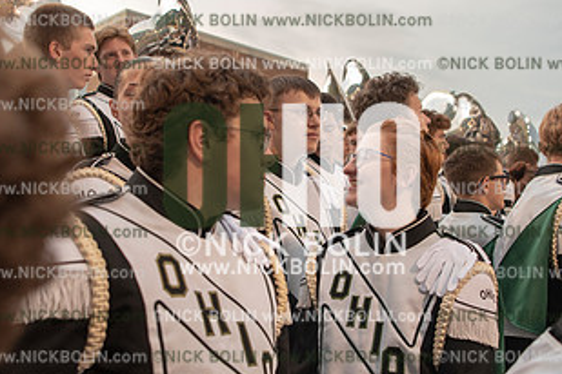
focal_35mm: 45
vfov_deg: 29.9
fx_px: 702
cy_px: 190
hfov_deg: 43.6
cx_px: 291
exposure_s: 1/125
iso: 800
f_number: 3.2
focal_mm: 24
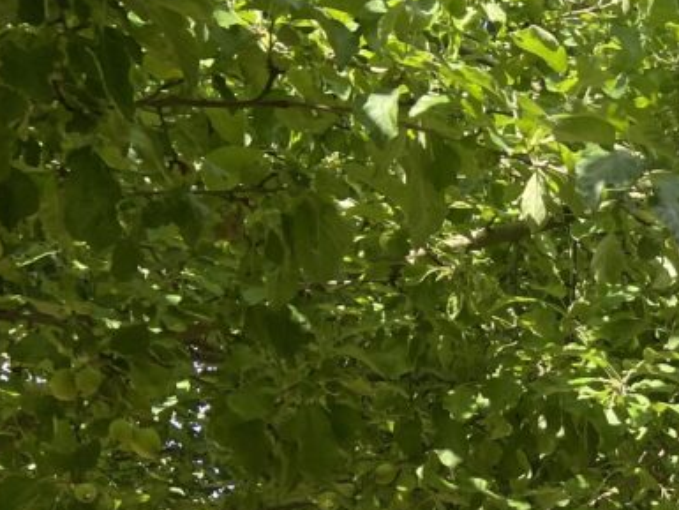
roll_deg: -1.0
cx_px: 926
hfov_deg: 21.4
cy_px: 681
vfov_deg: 17.0
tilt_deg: +7.7
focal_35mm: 81
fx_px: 1589
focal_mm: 4.25
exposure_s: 1/852
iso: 32
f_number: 1.8
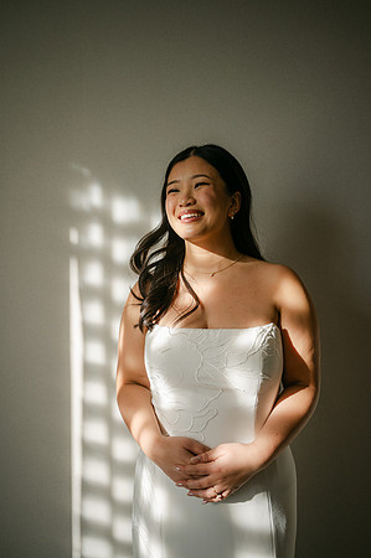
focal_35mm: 28
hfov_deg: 46.3
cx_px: 186
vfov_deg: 65.5
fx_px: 434
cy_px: 279
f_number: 2.8
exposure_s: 1/400
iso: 100
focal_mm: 28
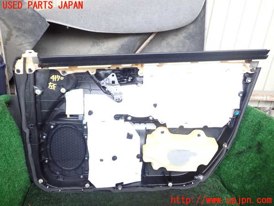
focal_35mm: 30
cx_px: 137
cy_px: 103
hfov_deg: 60.0
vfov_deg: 46.8
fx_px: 237
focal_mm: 5.4
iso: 100
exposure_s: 1/60
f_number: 2.3
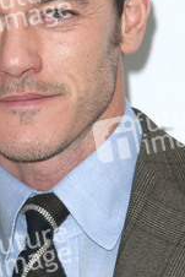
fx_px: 2655
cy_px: 72
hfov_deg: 4.0
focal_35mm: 345
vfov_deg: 6.0
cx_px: 45
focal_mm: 130
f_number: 6.3
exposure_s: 1/250
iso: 400
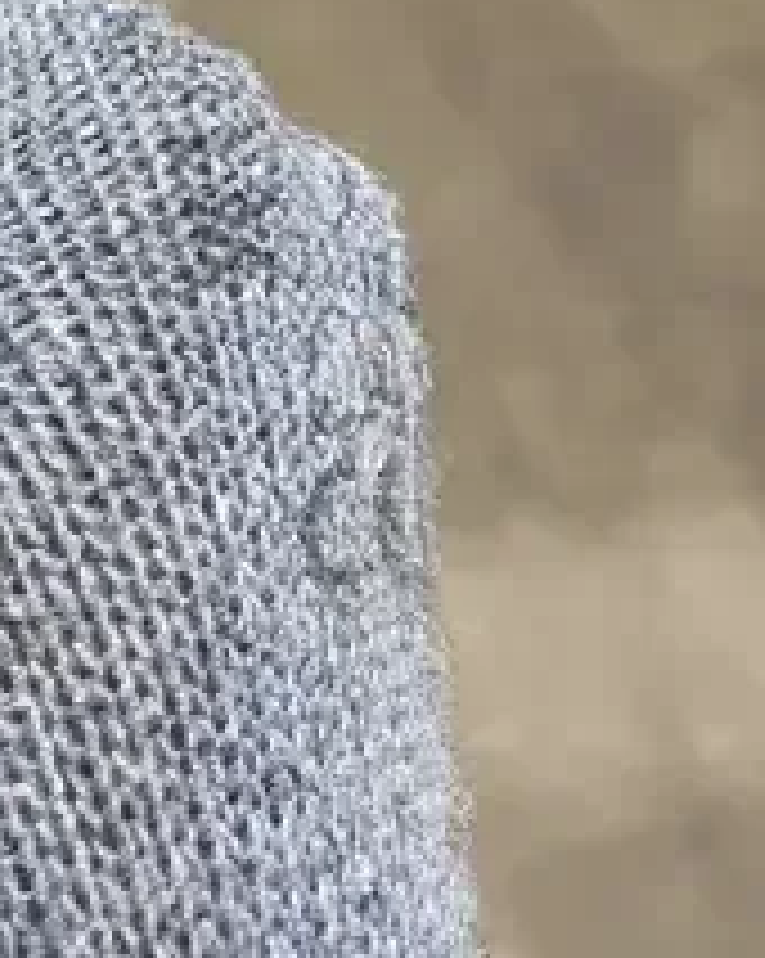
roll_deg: +0.2
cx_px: -508
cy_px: -344
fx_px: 2749
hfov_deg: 14.4
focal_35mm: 97
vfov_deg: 18.2
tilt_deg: -41.1
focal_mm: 4.25
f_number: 1.8
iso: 320
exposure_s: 1/60
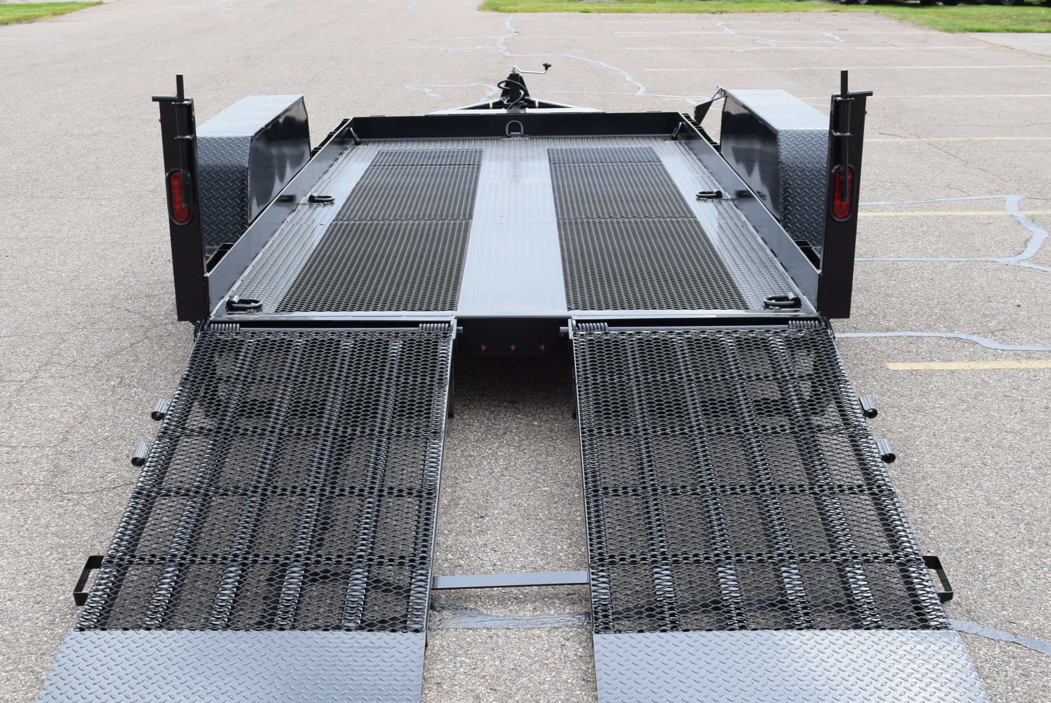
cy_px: 447
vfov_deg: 28.0
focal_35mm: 48
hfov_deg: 41.1
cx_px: 484
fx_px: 1402
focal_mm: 24
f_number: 8
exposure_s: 1/250
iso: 360
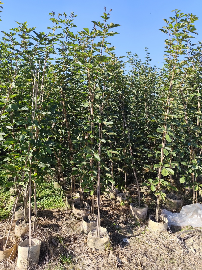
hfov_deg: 58.9
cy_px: 135
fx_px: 179
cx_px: 101
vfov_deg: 73.9
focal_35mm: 23
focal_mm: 6.19
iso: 50
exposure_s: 1/536
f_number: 1.65
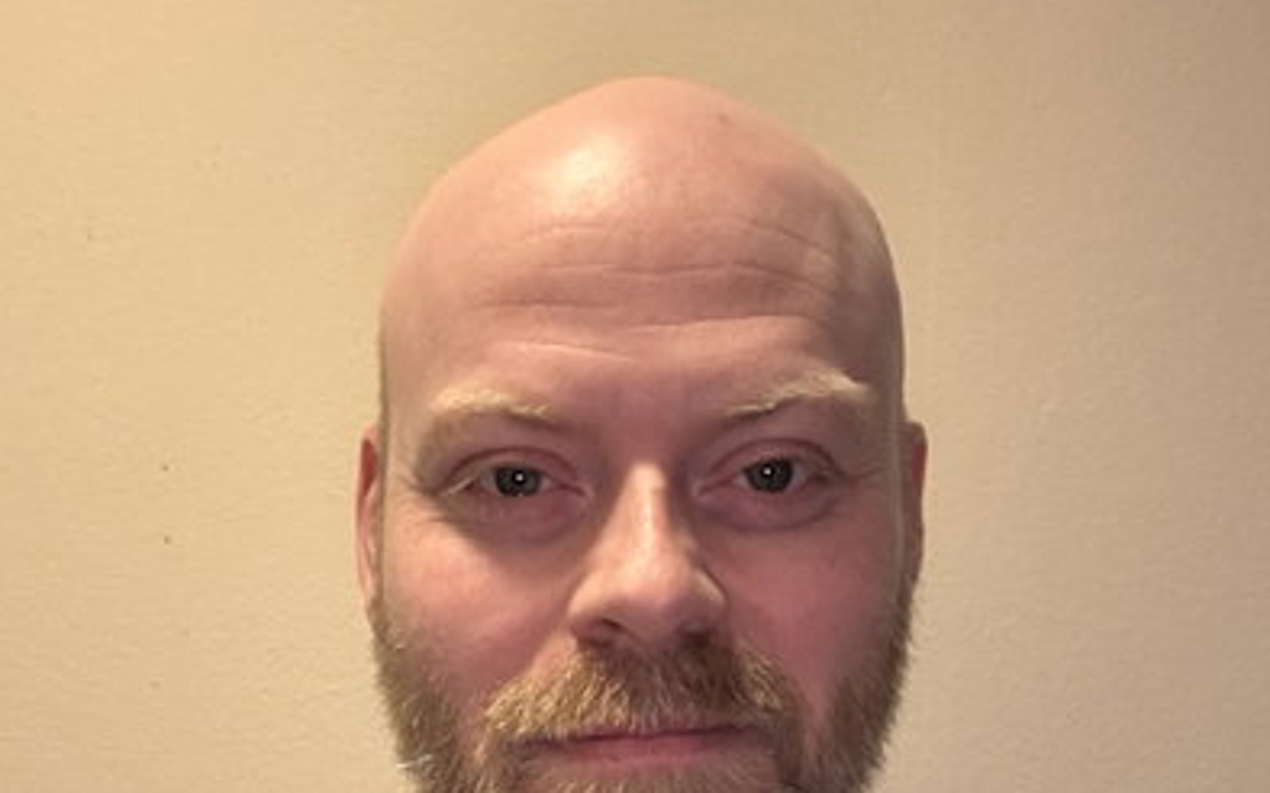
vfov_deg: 28.9
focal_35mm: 43
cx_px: 629
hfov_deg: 46.2
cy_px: 685
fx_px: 1488
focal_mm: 2.69
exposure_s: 1/20
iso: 640
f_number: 1.9
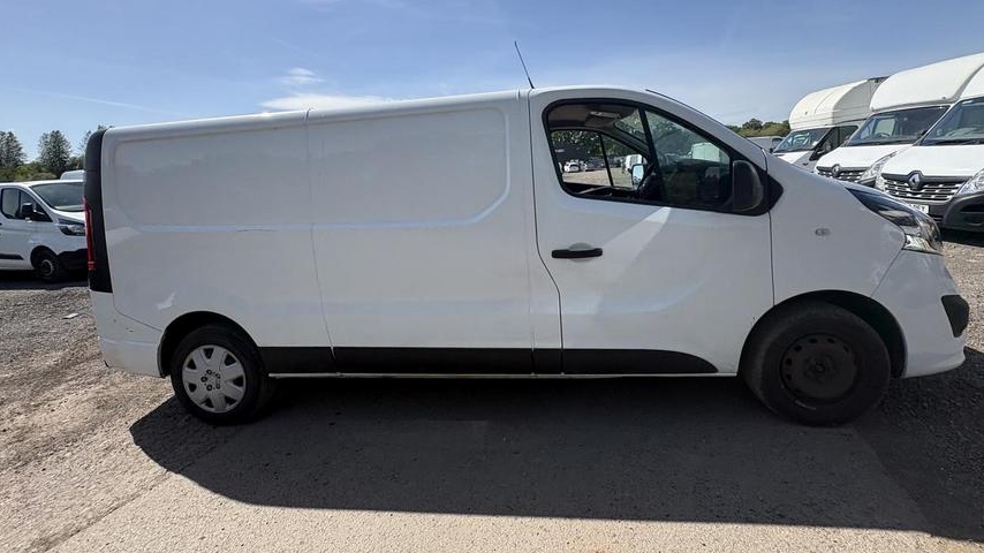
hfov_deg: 99.4
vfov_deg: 66.0
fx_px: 417
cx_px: 493
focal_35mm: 16
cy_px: 204
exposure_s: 1/1880
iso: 50
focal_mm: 2.22
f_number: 2.2
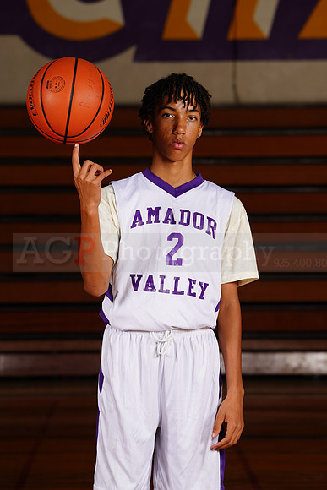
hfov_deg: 7.5
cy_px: 245
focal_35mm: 183
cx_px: 164
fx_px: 2492
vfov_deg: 11.2
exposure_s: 1/200
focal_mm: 183
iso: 200
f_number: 8
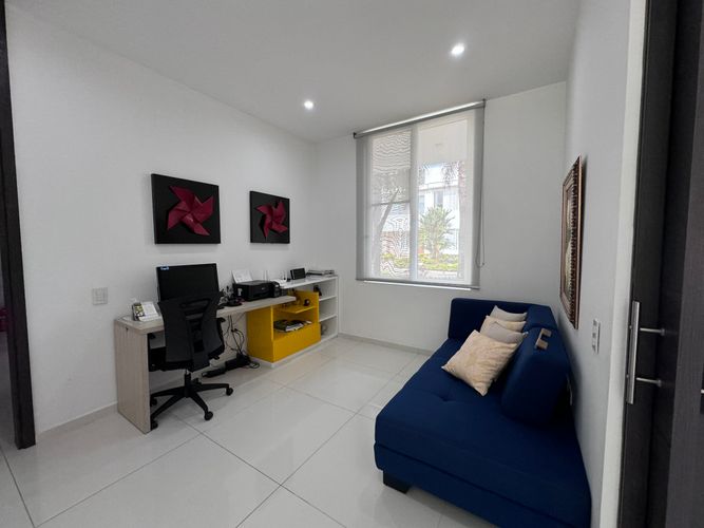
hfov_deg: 102.1
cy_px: 264
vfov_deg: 85.7
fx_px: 285
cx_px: 352
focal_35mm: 14
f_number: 2.2
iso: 320
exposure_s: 1/99
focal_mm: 2.22
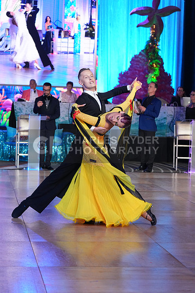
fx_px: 755
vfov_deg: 21.9
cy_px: 146
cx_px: 98
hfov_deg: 14.7
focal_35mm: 93
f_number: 4
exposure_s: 1/400
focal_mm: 93
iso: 2500
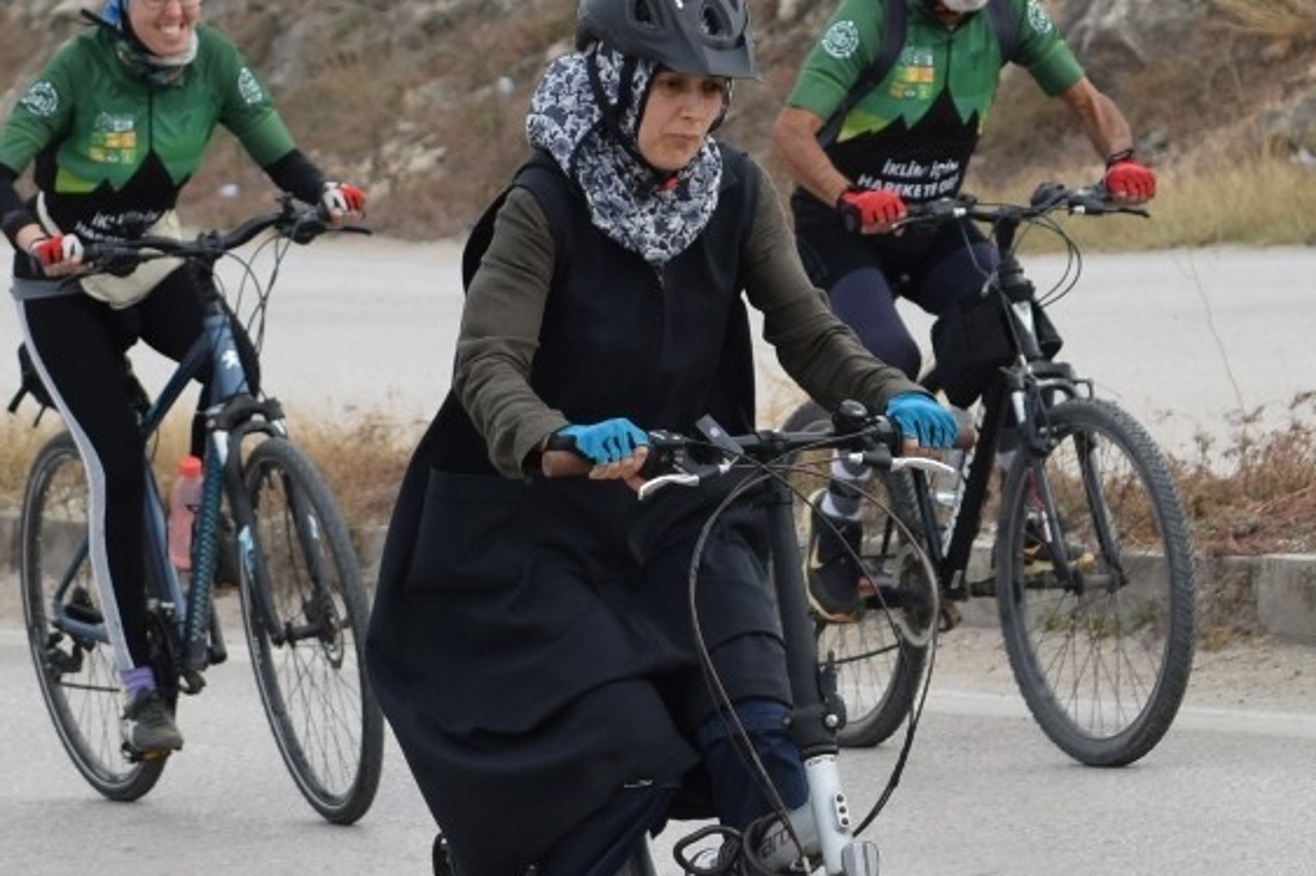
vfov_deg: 7.2
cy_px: 550
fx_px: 6980
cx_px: 138
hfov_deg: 10.7
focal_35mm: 191
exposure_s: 1/1000
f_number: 4.5
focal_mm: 70
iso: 400
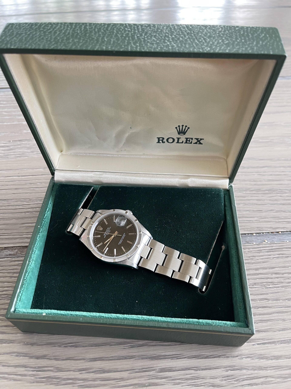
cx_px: 146
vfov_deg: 69.4
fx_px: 280
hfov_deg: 54.9
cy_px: 194
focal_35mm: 25
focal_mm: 5.1
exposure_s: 1/75
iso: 125
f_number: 1.6
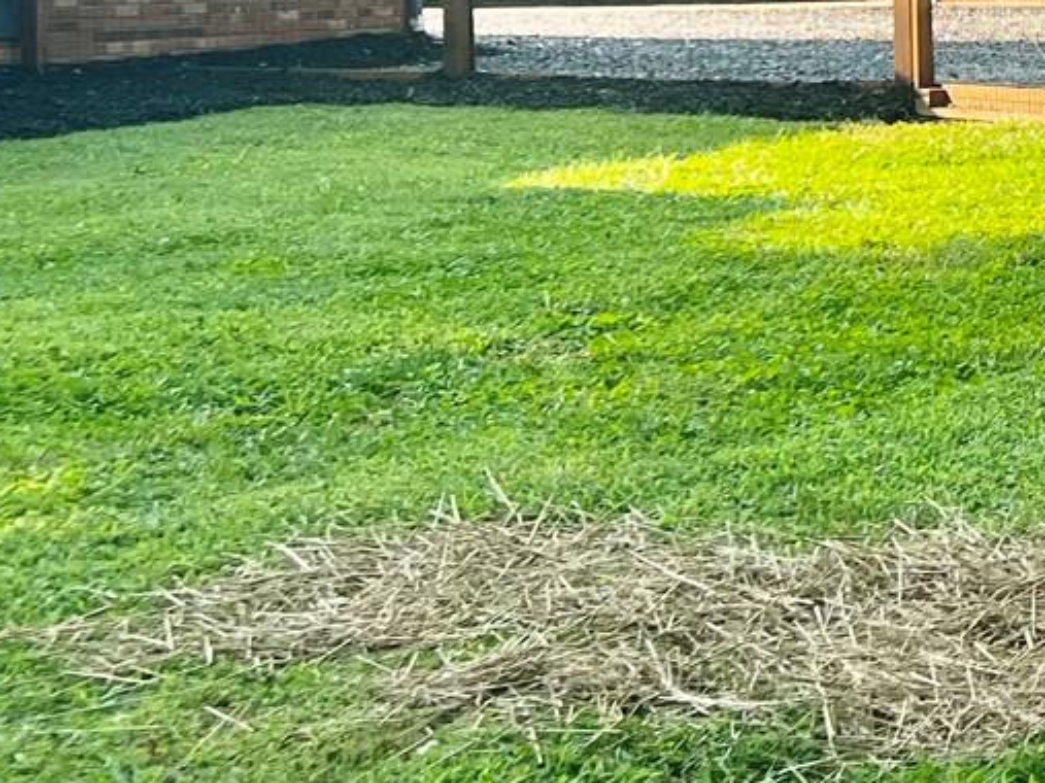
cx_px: 1818
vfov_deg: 13.8
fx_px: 3169
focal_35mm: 105
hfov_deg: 16.1
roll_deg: +1.2
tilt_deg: +0.4
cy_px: -84
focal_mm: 5.7
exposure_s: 1/1029
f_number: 1.5
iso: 50
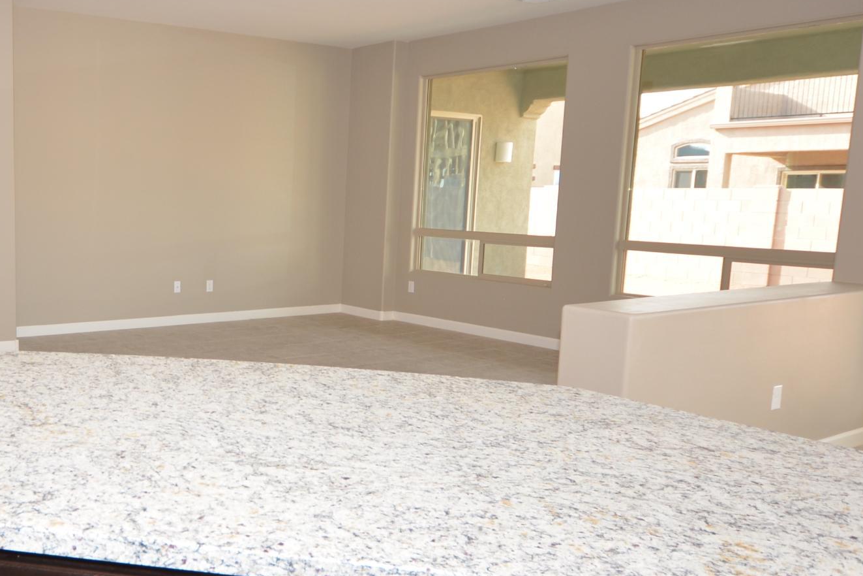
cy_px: 310
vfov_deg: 38.9
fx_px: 815
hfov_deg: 52.9
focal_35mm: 34
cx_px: 200
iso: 220
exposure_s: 1/60
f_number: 4
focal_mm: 10
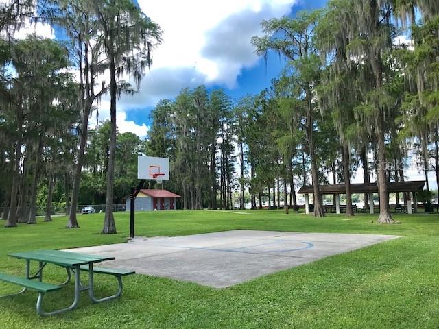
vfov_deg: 49.7
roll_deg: +1.2
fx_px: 355
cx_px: 220
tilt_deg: +6.4
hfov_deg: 63.4
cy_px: 164
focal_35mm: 28
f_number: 1.8
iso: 20
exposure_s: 1/1126
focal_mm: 3.99
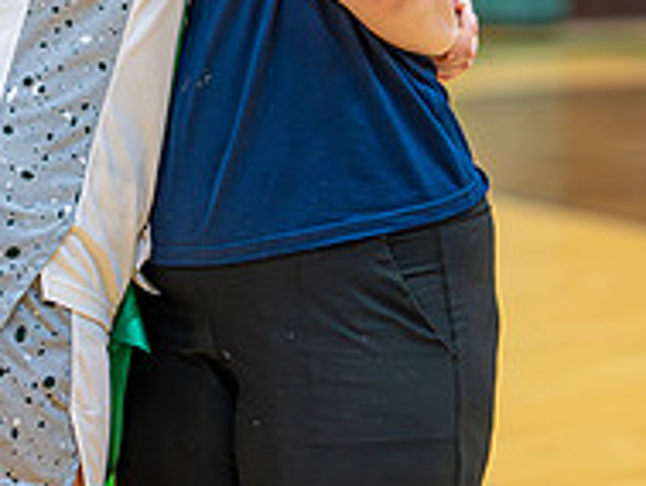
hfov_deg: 11.5
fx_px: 3212
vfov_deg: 8.5
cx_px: 303
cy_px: -175
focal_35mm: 172
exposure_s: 1/500
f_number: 1.2
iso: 640
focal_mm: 50
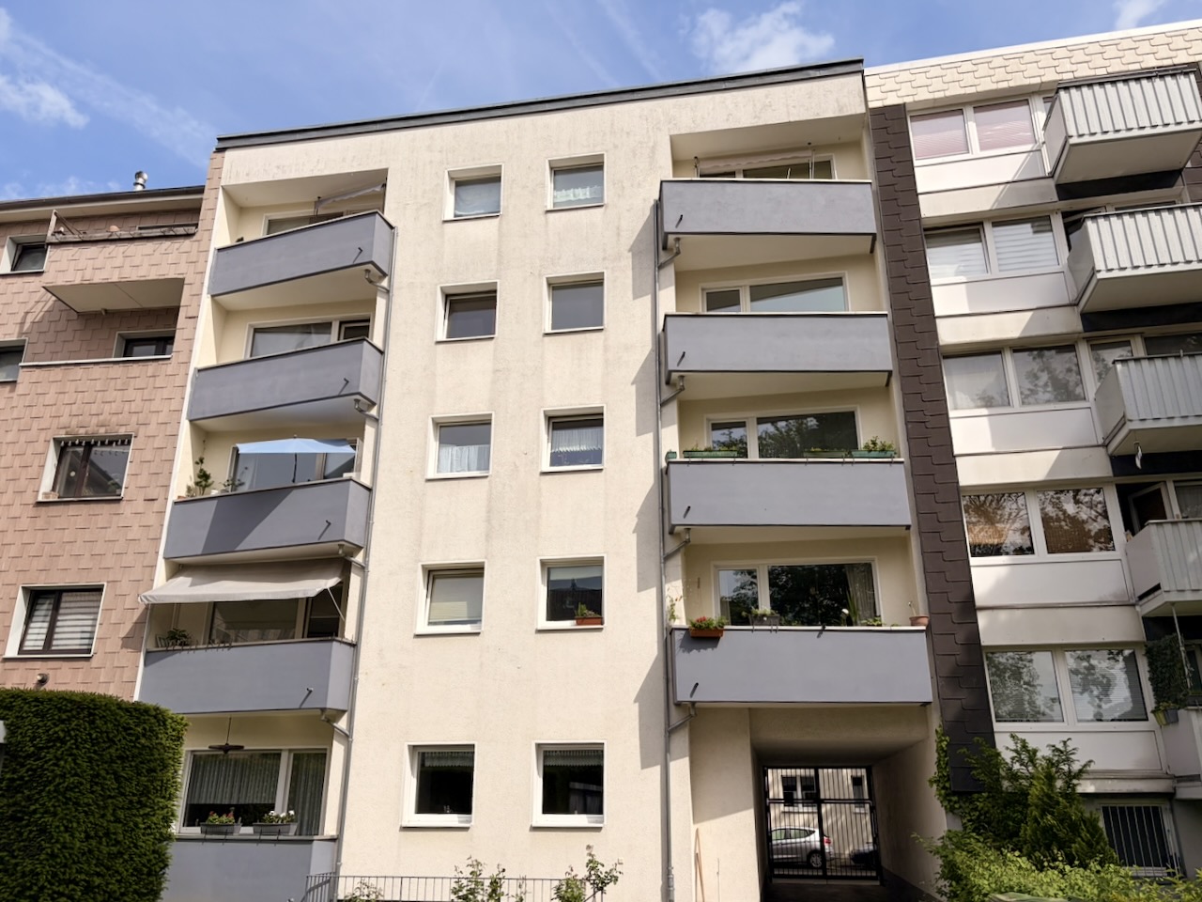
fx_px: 903
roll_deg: -2.1
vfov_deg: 53.1
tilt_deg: +20.3
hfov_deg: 67.3
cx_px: 601
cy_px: 451
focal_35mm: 26
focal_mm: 5.96
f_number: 1.6
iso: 64
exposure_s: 1/6993
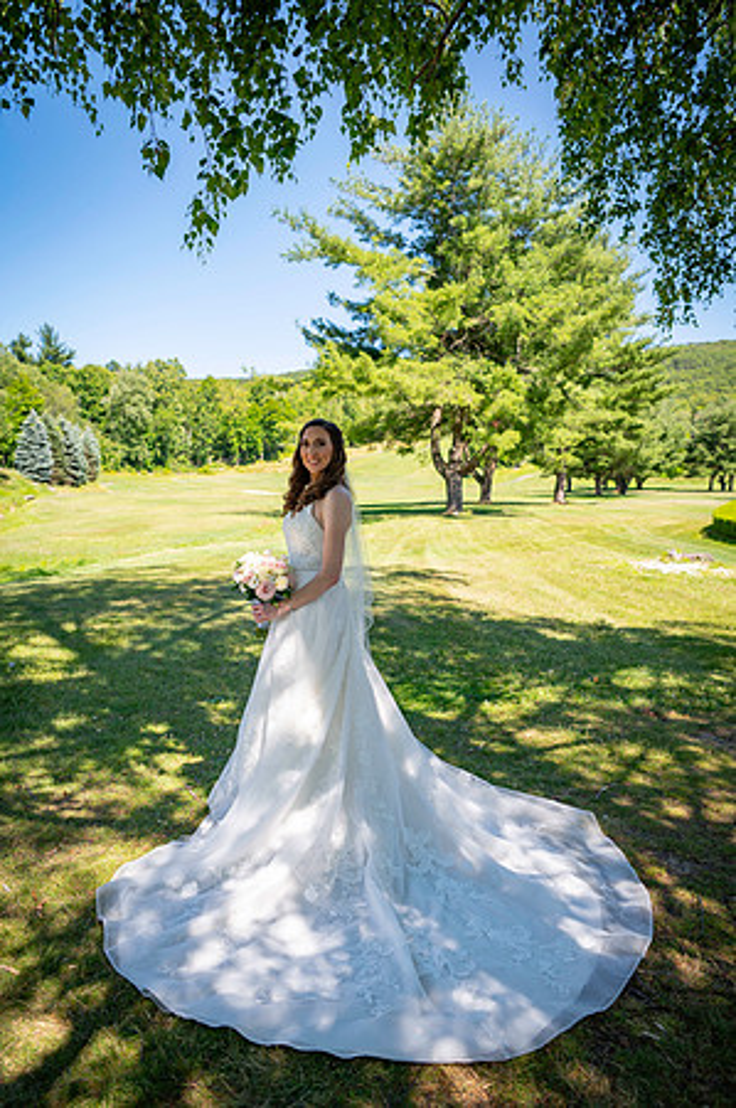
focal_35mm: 26
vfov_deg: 69.4
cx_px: 368
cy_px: 554
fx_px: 799
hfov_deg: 49.5
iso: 100
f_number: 3.2
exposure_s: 1/800
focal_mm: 26
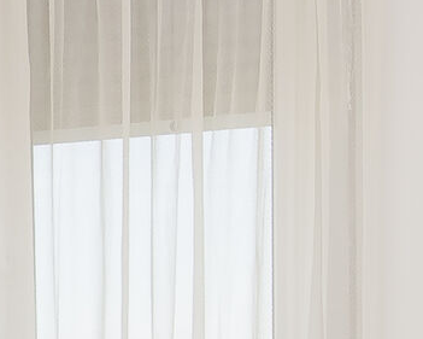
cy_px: 419
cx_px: -400
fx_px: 1403
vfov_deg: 13.4
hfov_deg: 14.5
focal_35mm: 112
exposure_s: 1/100
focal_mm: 10
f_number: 8
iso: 100
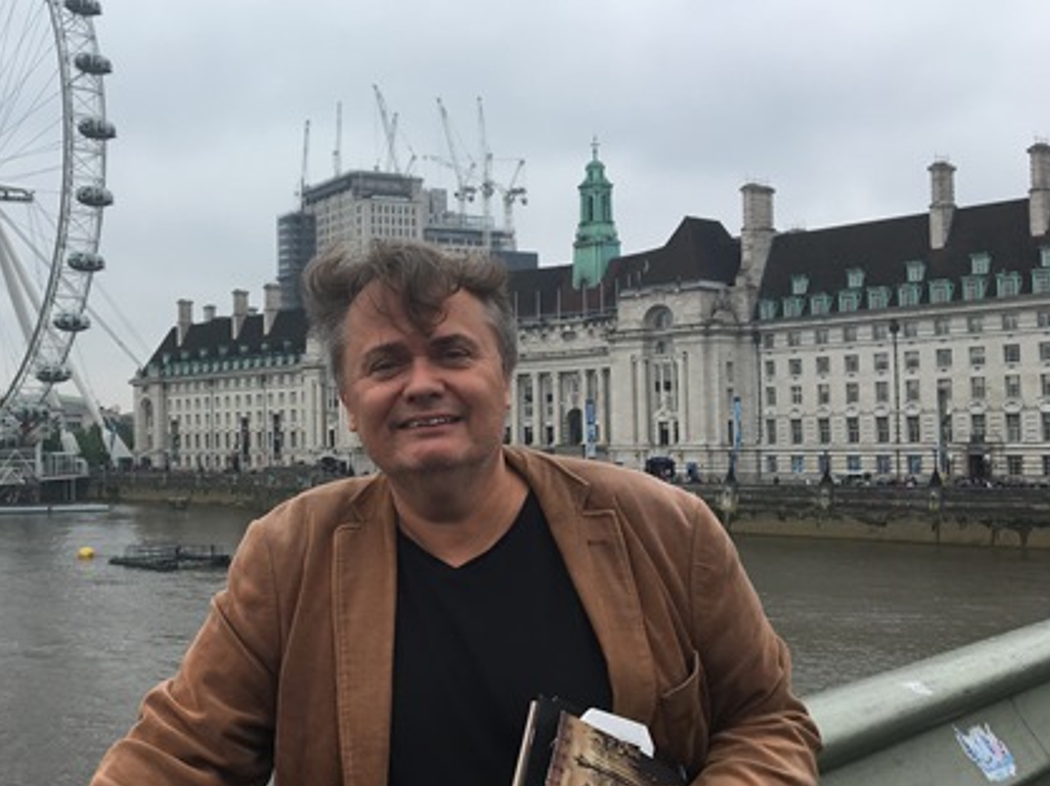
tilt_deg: +1.7
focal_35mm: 42
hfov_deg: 43.8
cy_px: 399
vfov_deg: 34.3
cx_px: 305
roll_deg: +0.1
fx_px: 1273
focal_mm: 4.15
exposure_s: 1/503
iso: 25
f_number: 2.2
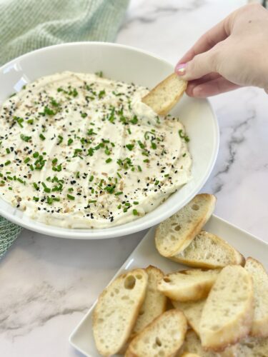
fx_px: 495
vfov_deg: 39.7
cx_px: 134
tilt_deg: -54.4
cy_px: 178
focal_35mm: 48
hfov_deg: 30.3
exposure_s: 1/205
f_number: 1.78
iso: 80
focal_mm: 6.86
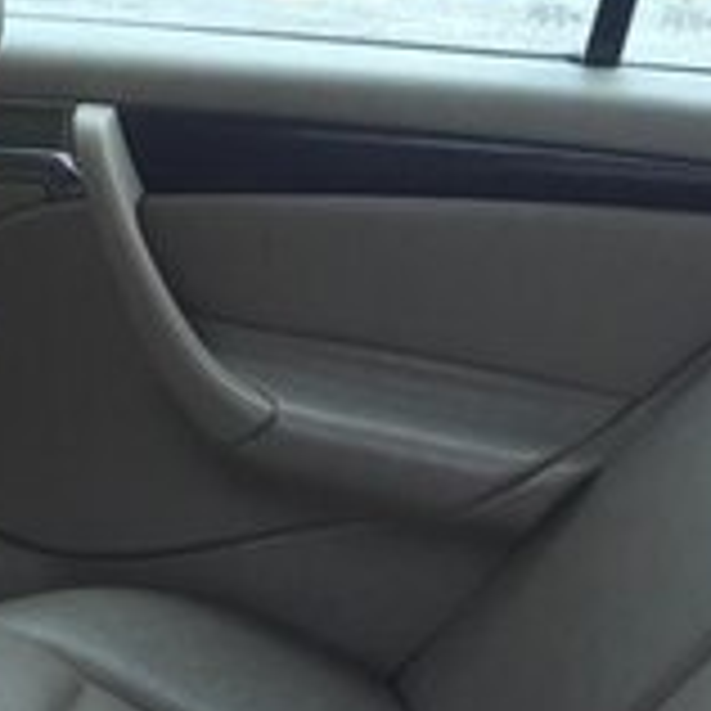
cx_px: -454
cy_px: 1055
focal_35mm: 107
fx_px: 2486
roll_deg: -3.9
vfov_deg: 15.1
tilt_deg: -32.4
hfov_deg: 14.8
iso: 32
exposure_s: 1/172
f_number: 2.2
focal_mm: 4.15
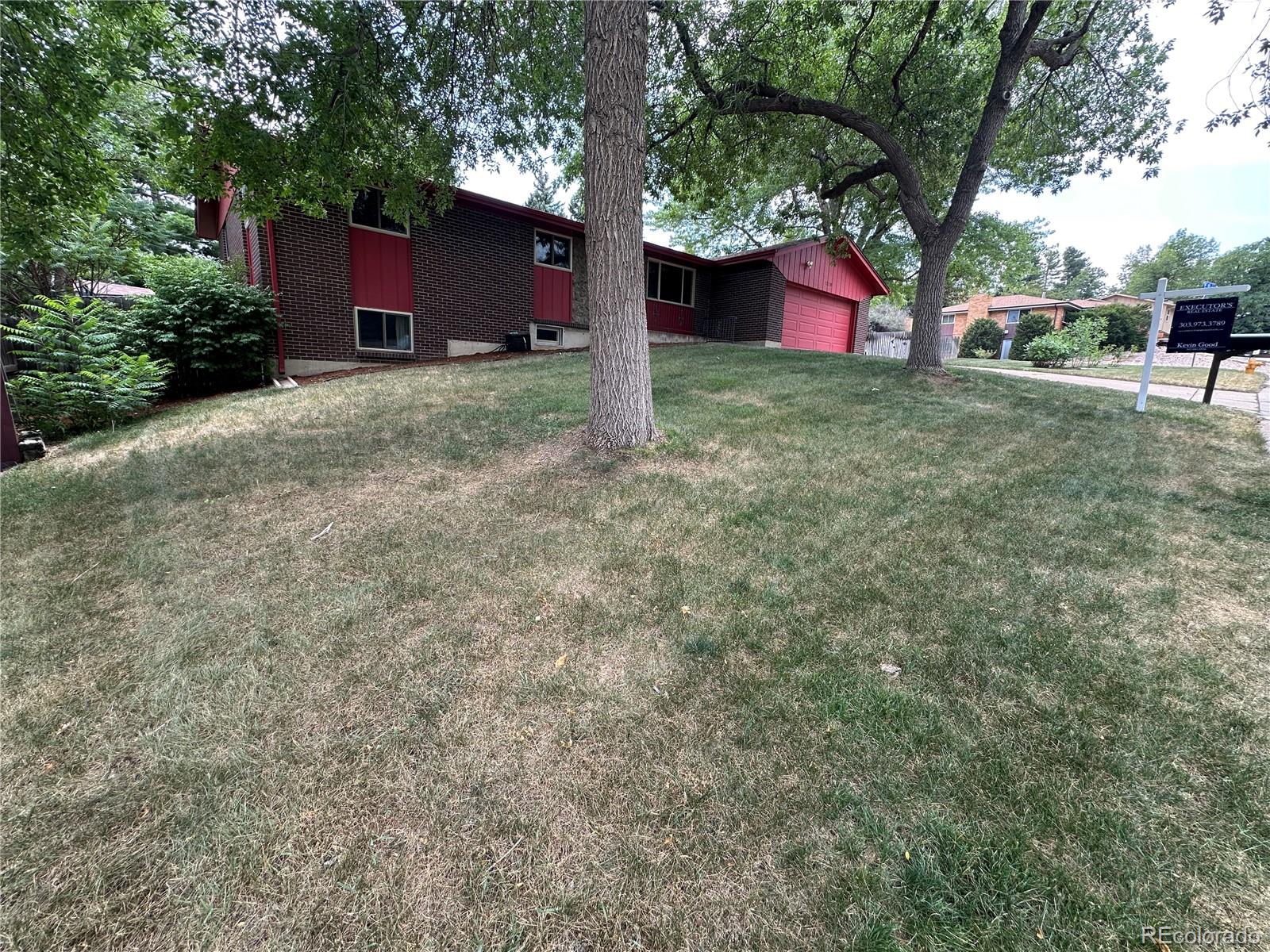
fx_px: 514
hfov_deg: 102.1
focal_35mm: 14
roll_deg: -2.2
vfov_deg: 85.7
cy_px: 476
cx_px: 635
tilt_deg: -10.7
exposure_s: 1/162
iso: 40
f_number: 2.2
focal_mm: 2.22
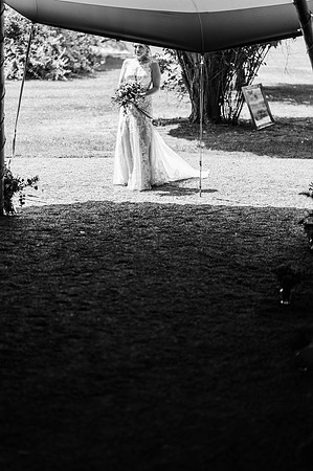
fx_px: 1111
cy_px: 236
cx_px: 156
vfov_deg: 23.9
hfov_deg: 16.0
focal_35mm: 85
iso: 100
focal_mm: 85
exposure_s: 1/1250
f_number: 1.8
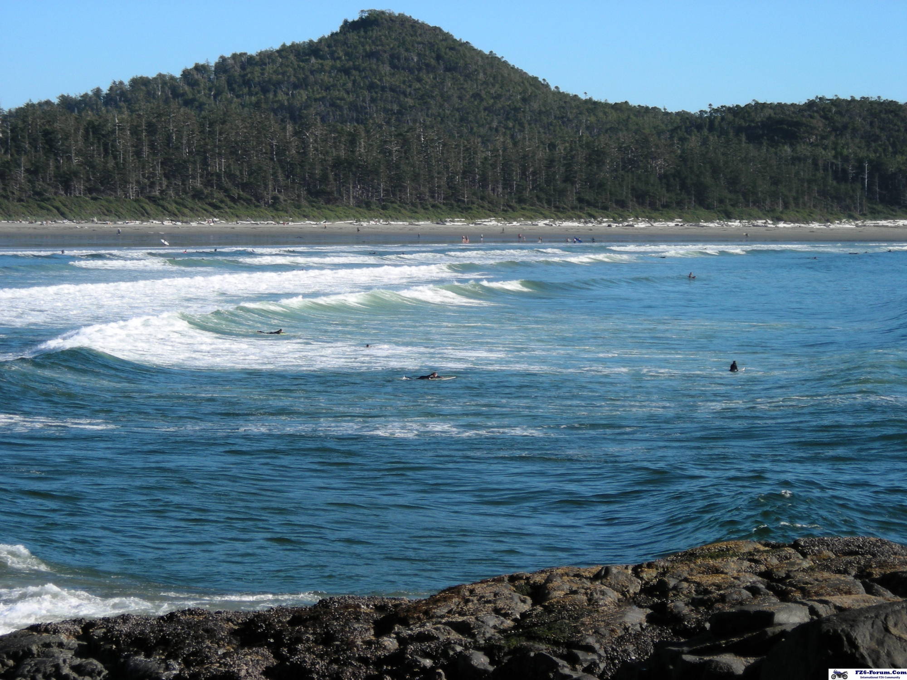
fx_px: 3039
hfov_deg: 17.0
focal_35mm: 116
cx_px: 454
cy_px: 340
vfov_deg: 12.8
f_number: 5.3
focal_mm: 19.2
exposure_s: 1/242
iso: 50
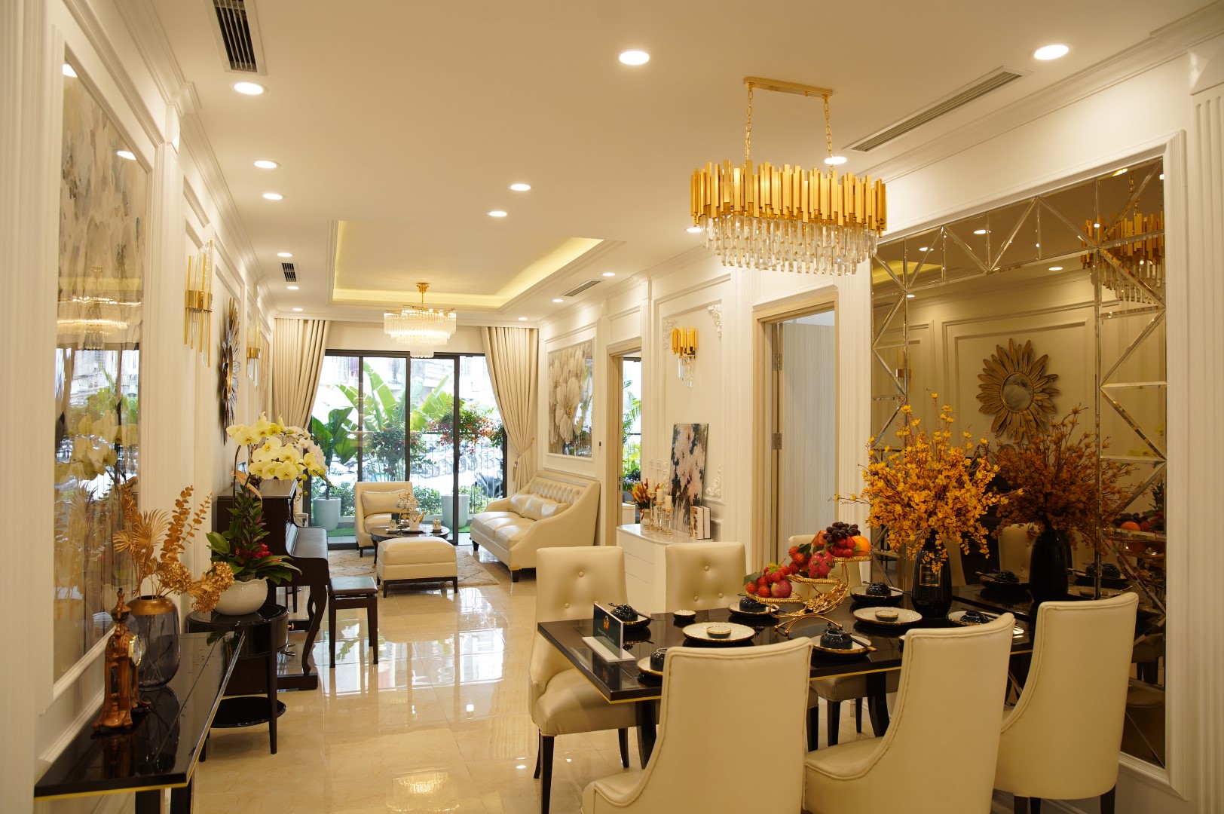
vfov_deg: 53.1
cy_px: 407
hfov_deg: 73.8
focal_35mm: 24
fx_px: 815
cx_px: 612
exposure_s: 1/100
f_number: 3.5
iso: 640
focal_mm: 24
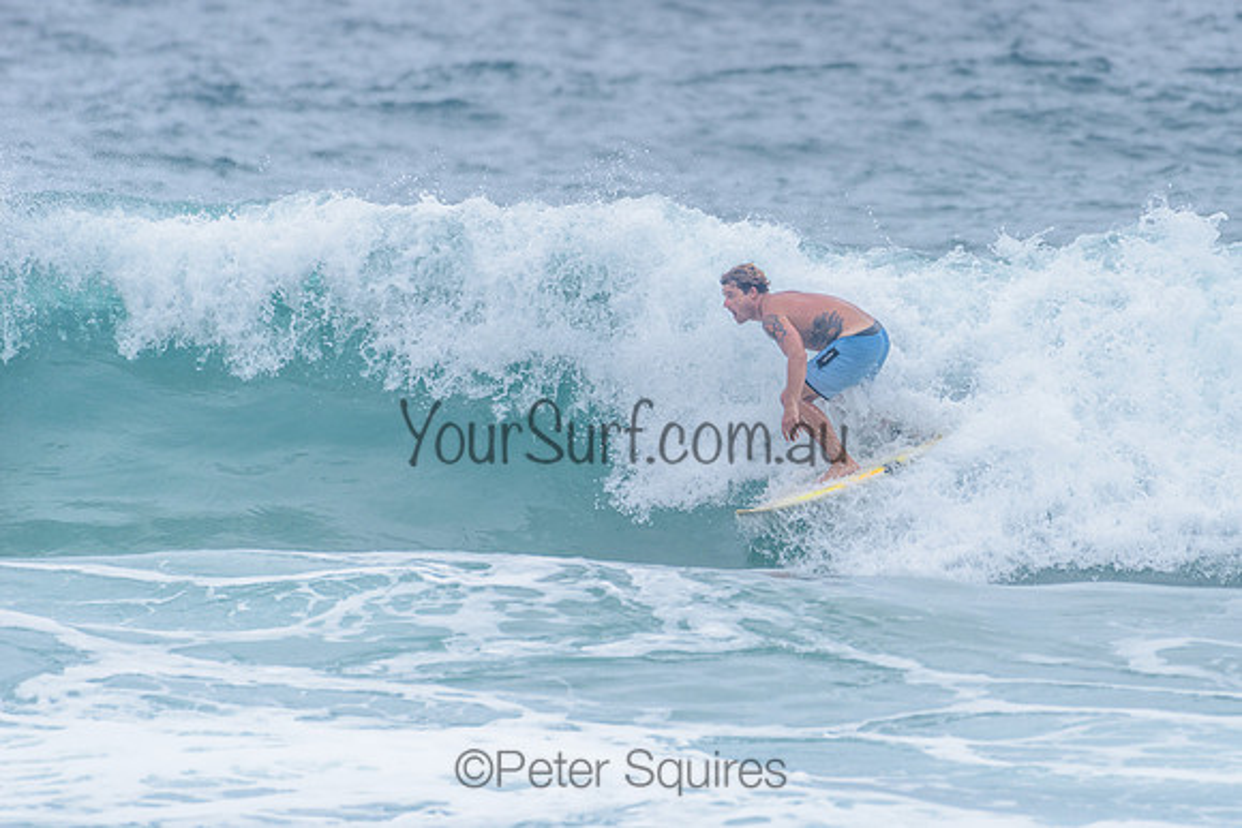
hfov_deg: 3.4
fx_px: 21146
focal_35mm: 613
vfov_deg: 2.2
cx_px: 761
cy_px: 321
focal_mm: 500
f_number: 5.6
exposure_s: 1/2000
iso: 180
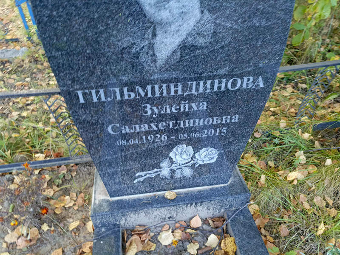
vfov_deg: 54.9
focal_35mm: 25
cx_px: 170
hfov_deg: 69.4
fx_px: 246
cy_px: 128
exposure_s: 1/60
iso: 354
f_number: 1.69
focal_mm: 4.76
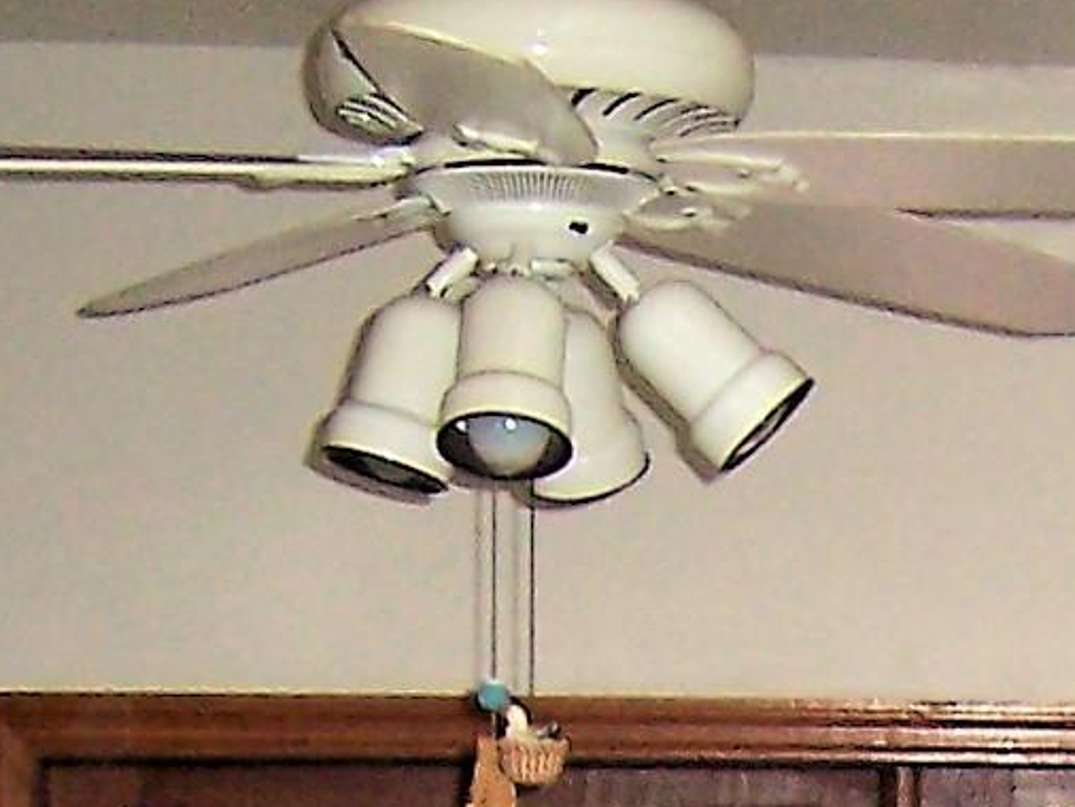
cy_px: 1927
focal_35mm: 178
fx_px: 5530
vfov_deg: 7.8
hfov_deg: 10.7
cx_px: 1582
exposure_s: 1/60
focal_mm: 6
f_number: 3
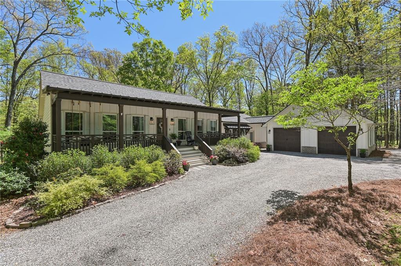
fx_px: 178
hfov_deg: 96.8
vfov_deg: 73.7
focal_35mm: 16
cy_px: 133
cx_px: 200
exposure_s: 1/320
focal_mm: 16
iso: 200
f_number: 8
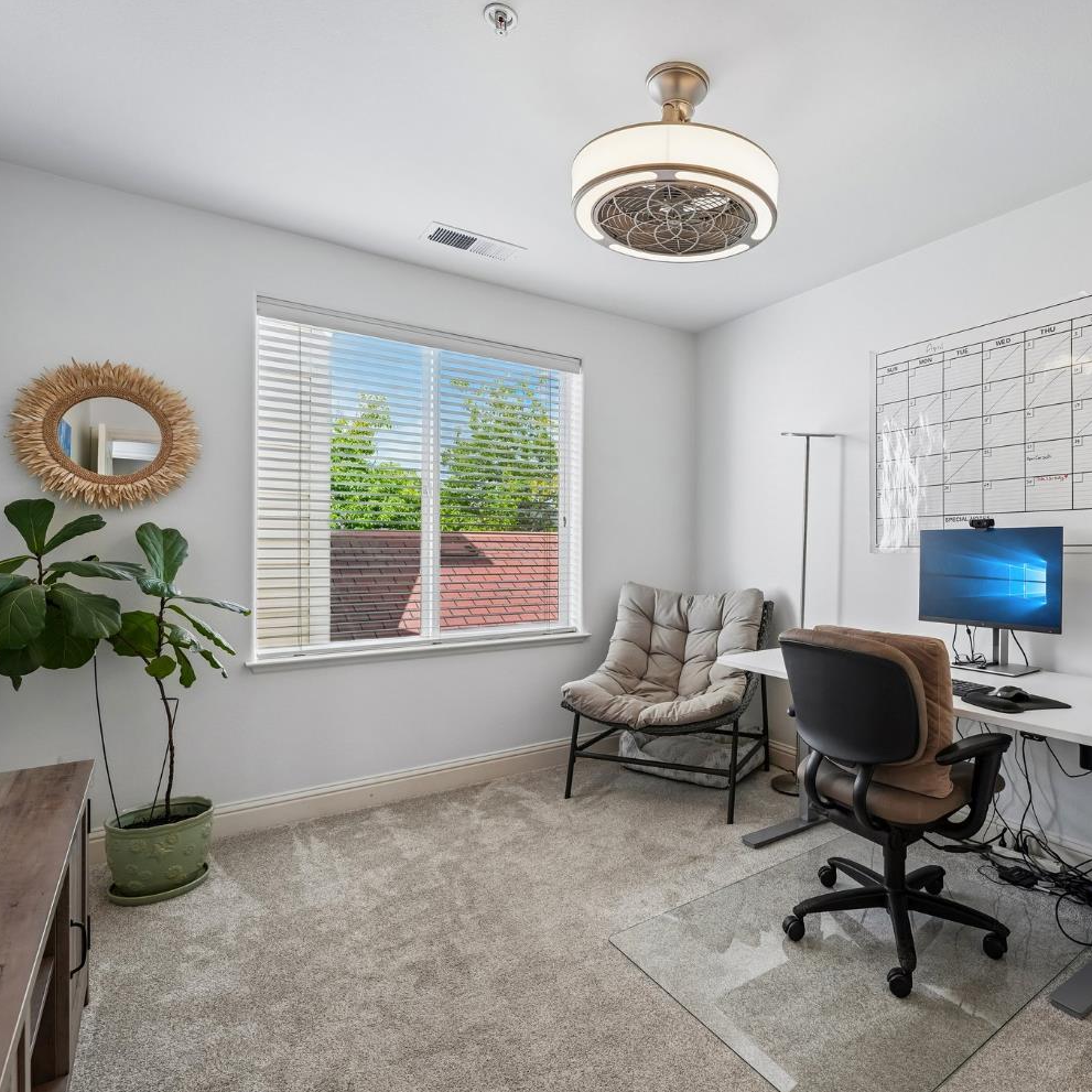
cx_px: 695
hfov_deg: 79.0
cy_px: 548
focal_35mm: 18
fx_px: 642
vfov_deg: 80.7
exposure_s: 1/100
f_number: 8
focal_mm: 14
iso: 640
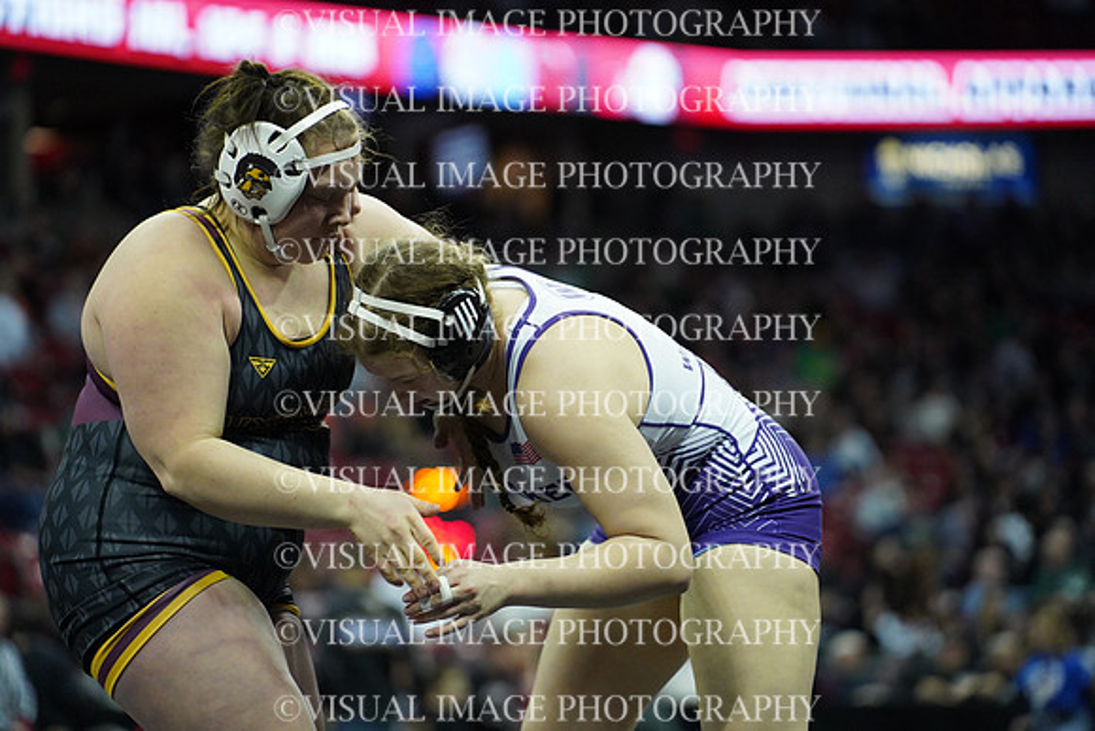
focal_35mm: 150
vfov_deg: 9.2
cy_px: 366
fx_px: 4563
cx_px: 548
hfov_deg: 13.7
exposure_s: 1/1250
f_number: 2.8
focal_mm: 150
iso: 6400
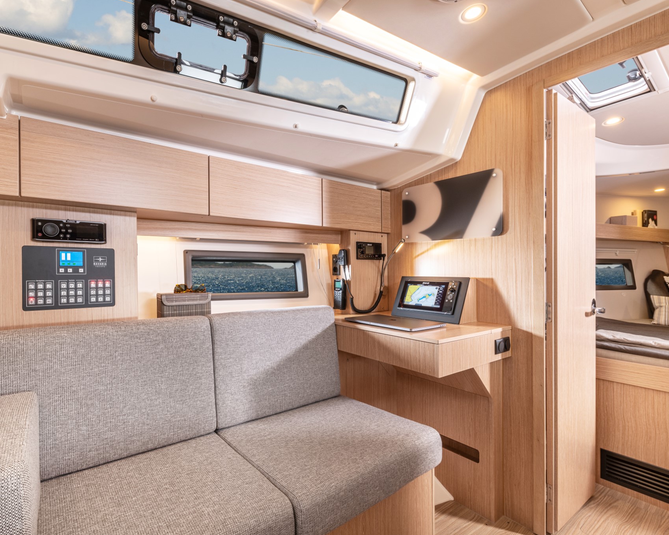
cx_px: 277
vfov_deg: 77.0
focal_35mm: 17
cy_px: 267
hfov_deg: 88.8
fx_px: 337
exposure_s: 1/4
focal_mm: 15
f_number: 11
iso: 160
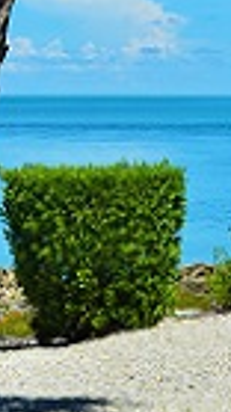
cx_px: -216
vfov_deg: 12.7
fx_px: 1822
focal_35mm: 167
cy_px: -24
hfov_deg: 7.0
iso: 100
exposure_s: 1/320
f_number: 9
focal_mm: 28
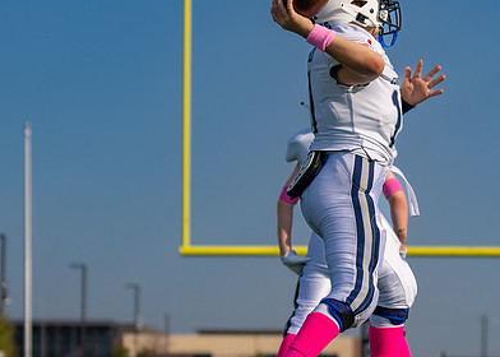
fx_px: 2329
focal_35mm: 164
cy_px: 71
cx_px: 318
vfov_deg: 8.8
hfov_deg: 12.2
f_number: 3.2
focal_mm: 70
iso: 100
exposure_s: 1/4000
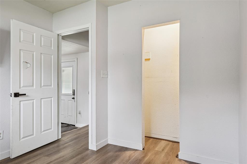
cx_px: 124
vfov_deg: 59.5
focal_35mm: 21
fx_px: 144
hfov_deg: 81.2
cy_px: 82
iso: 100
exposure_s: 1/1.25
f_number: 9
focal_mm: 14
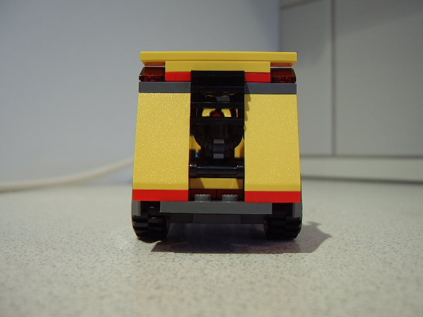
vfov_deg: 45.4
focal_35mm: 31
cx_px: 212
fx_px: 379
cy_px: 158
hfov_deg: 58.4
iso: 100
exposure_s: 1/19
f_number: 2.7
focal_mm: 8.13
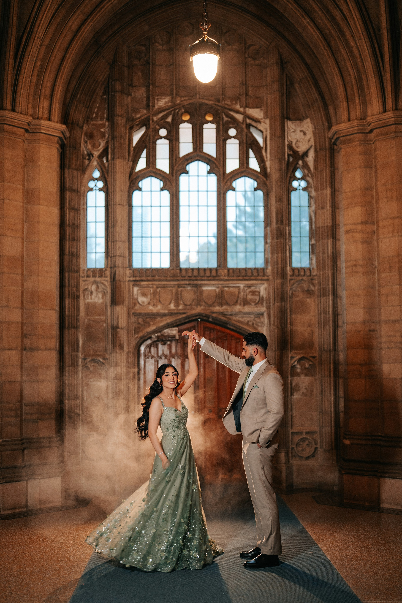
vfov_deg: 39.6
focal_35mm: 50
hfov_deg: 27.0
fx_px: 837
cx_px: 201
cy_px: 302
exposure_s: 1/160
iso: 800
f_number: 1.2
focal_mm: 50
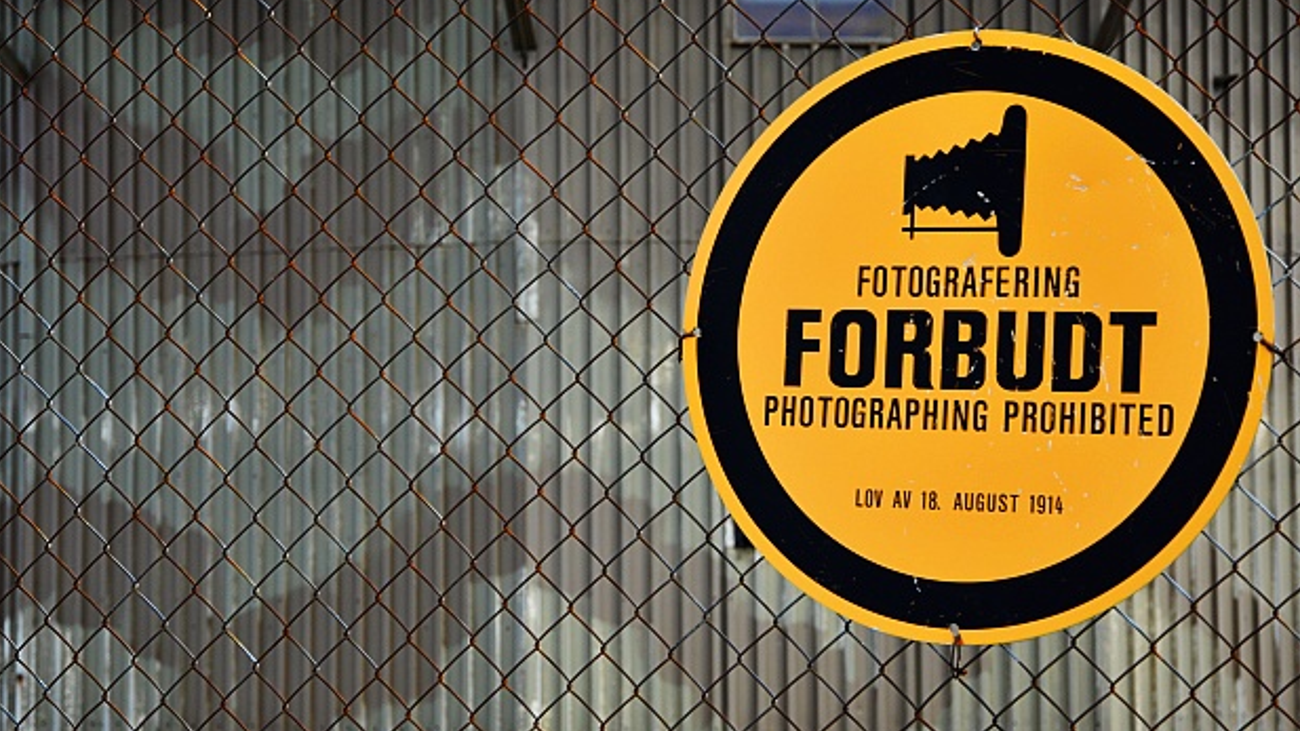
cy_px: 321
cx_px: 710
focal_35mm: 89
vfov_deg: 13.6
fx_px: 3068
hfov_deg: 23.9
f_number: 5
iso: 200
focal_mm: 50
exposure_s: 1/640
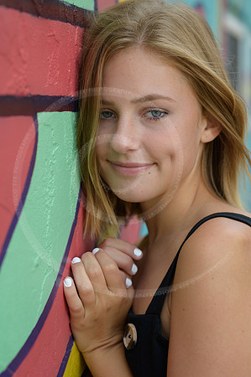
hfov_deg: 16.0
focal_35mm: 85
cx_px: 126
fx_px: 891
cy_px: 188
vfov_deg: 23.9
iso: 160
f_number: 3.2
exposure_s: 1/320
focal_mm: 85
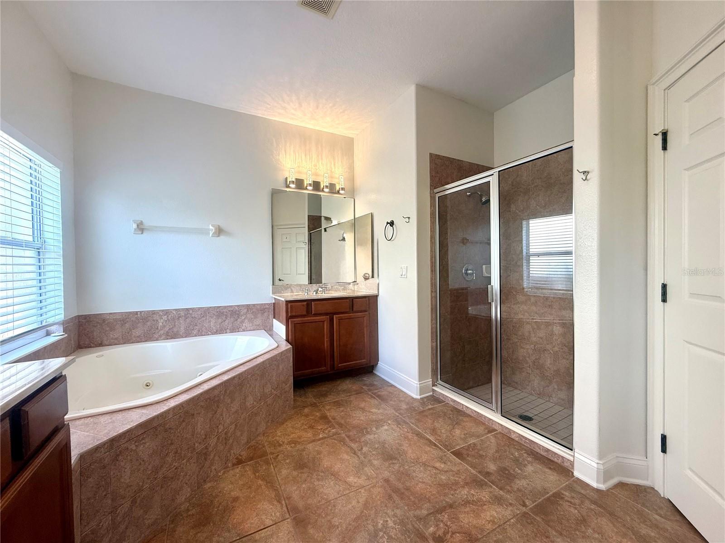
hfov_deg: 102.1
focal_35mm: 14
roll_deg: +0.5
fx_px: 293
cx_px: 362
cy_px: 272
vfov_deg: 85.7
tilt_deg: -1.0
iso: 100
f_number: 2.2
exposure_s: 1/120
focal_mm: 2.22
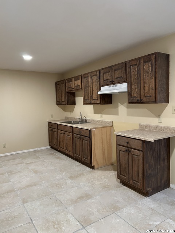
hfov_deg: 53.1
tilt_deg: -2.1
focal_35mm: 26
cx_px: 88
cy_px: 116
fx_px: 175
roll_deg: +1.0
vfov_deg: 67.3
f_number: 1.5
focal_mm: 5.7
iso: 400
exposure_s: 1/60
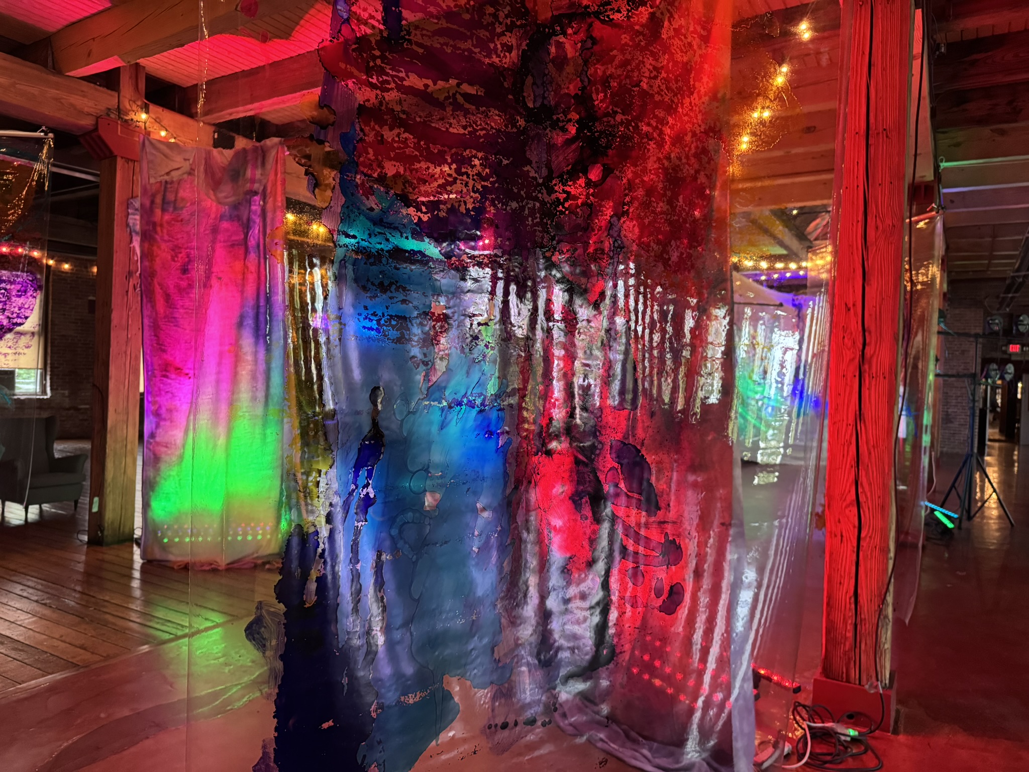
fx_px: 713
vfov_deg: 56.8
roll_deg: -2.2
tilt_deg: -0.6
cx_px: 514
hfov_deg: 71.6
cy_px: 386
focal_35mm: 24
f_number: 1.78
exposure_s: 1/60
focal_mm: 6.76
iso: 800
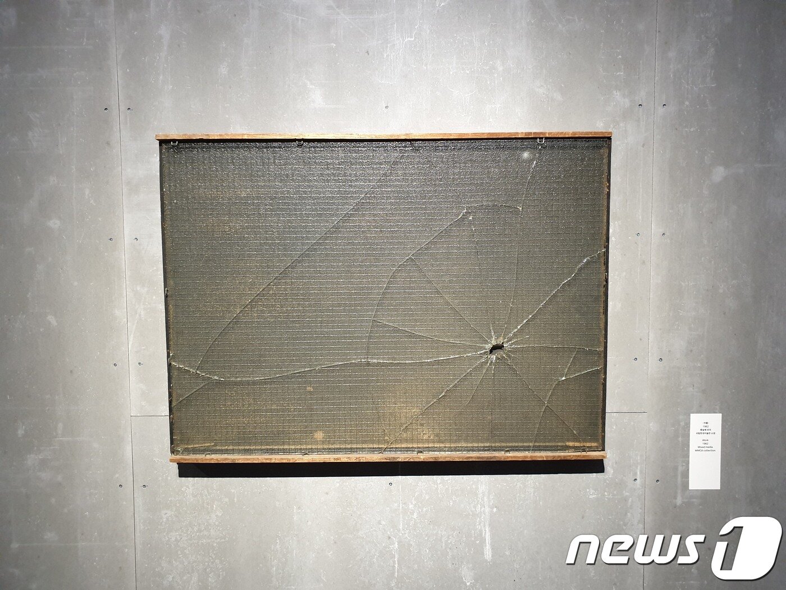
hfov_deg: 67.3
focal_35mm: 26
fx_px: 590
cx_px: 393
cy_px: 295
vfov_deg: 53.1
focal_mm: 4.3
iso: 250
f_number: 2.4
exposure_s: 1/60
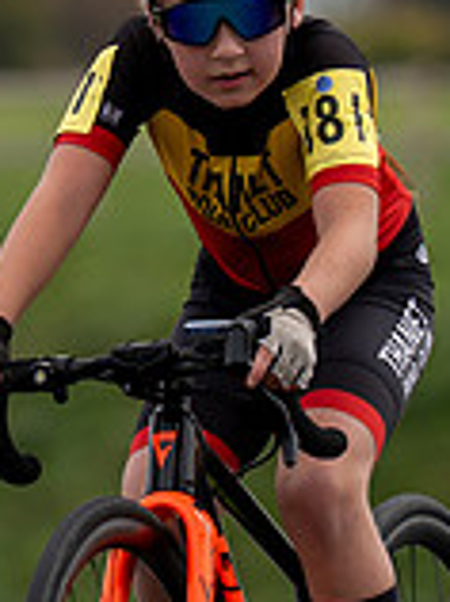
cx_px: 290
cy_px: 397
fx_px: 18301
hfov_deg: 1.4
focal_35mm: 1053
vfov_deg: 1.9
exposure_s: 1/1000
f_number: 3.5
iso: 125
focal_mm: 176
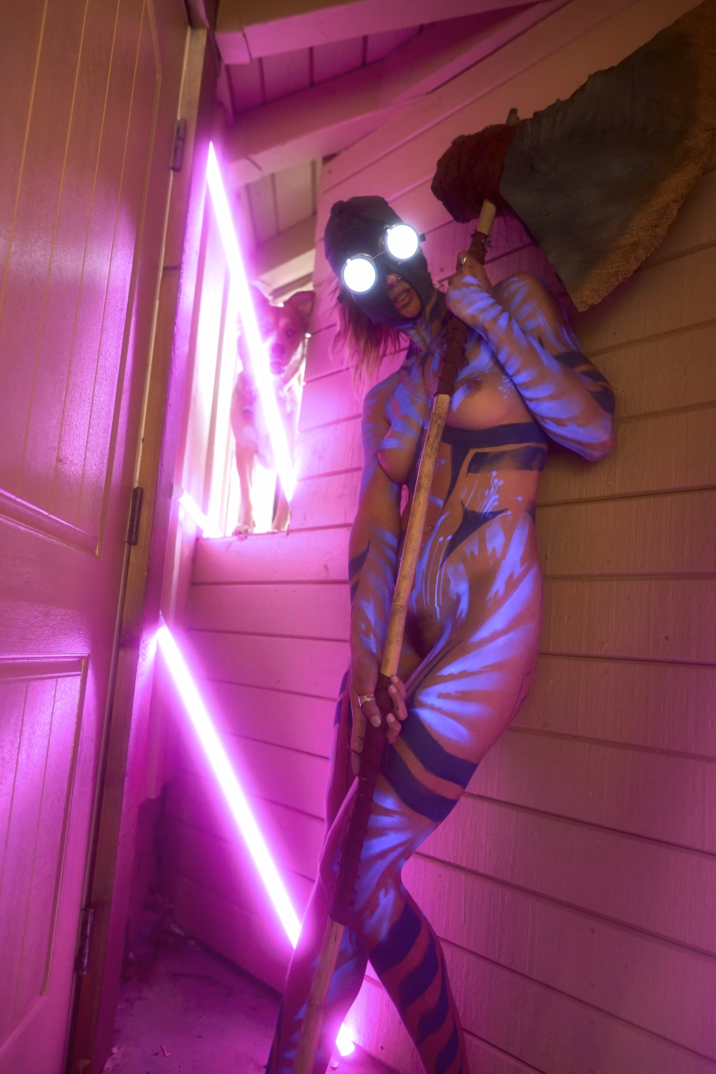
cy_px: 551
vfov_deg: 71.5
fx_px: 746
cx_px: 347
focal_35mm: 25
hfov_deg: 51.3
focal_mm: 24
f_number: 2.5
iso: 1000
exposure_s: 1/125
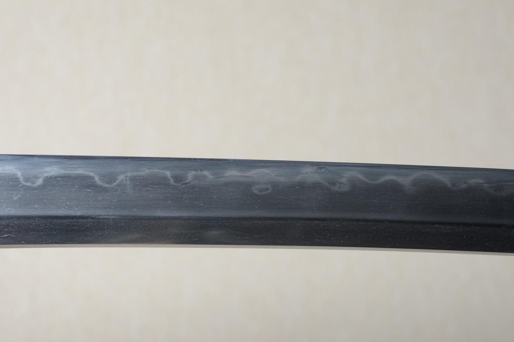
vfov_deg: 11.4
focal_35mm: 120
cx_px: 257
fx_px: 1712
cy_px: 171
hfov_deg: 17.1
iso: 400
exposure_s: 1/1.6
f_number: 11
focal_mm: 80
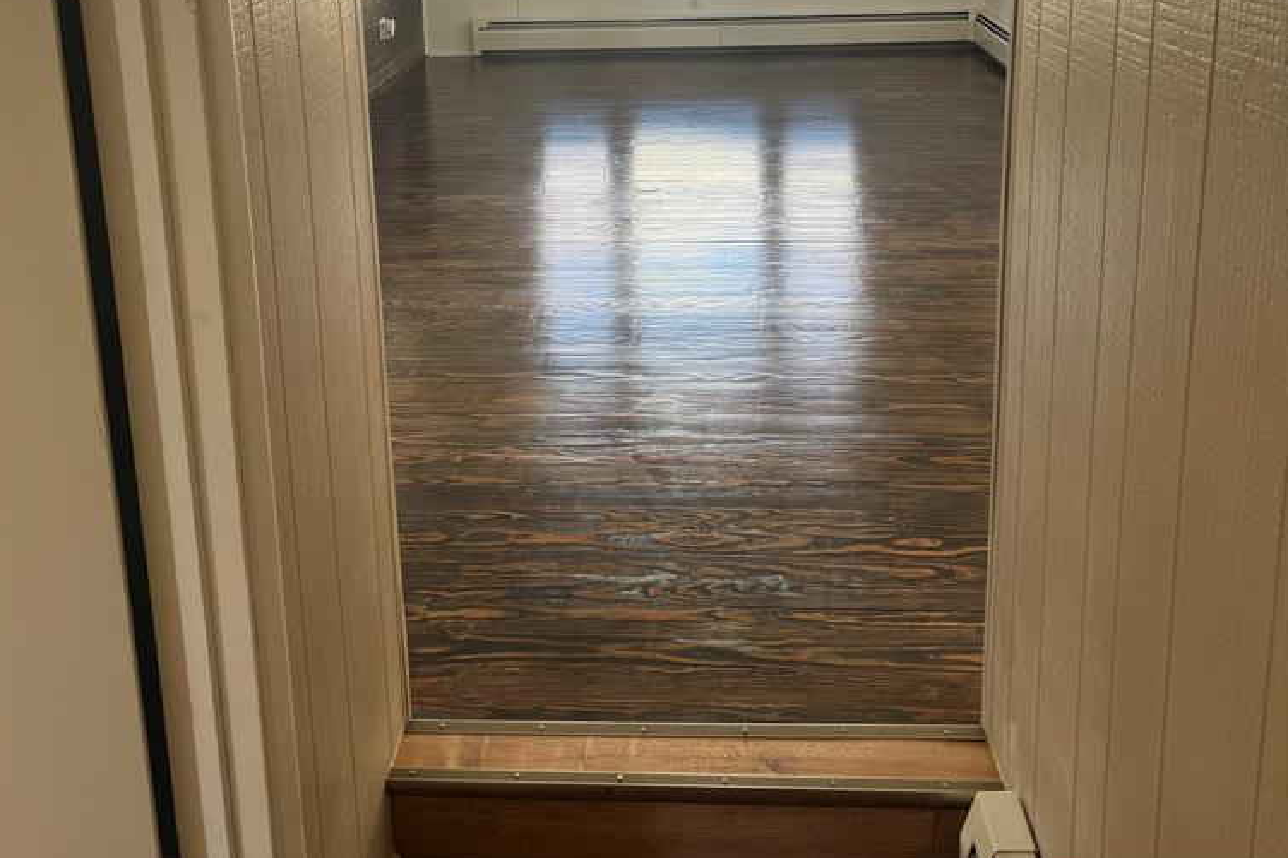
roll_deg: +1.4
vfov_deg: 36.5
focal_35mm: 34
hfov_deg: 55.8
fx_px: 1216
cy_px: 86
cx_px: 642
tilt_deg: -13.1
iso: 80
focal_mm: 6.76
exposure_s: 1/292
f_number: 1.78
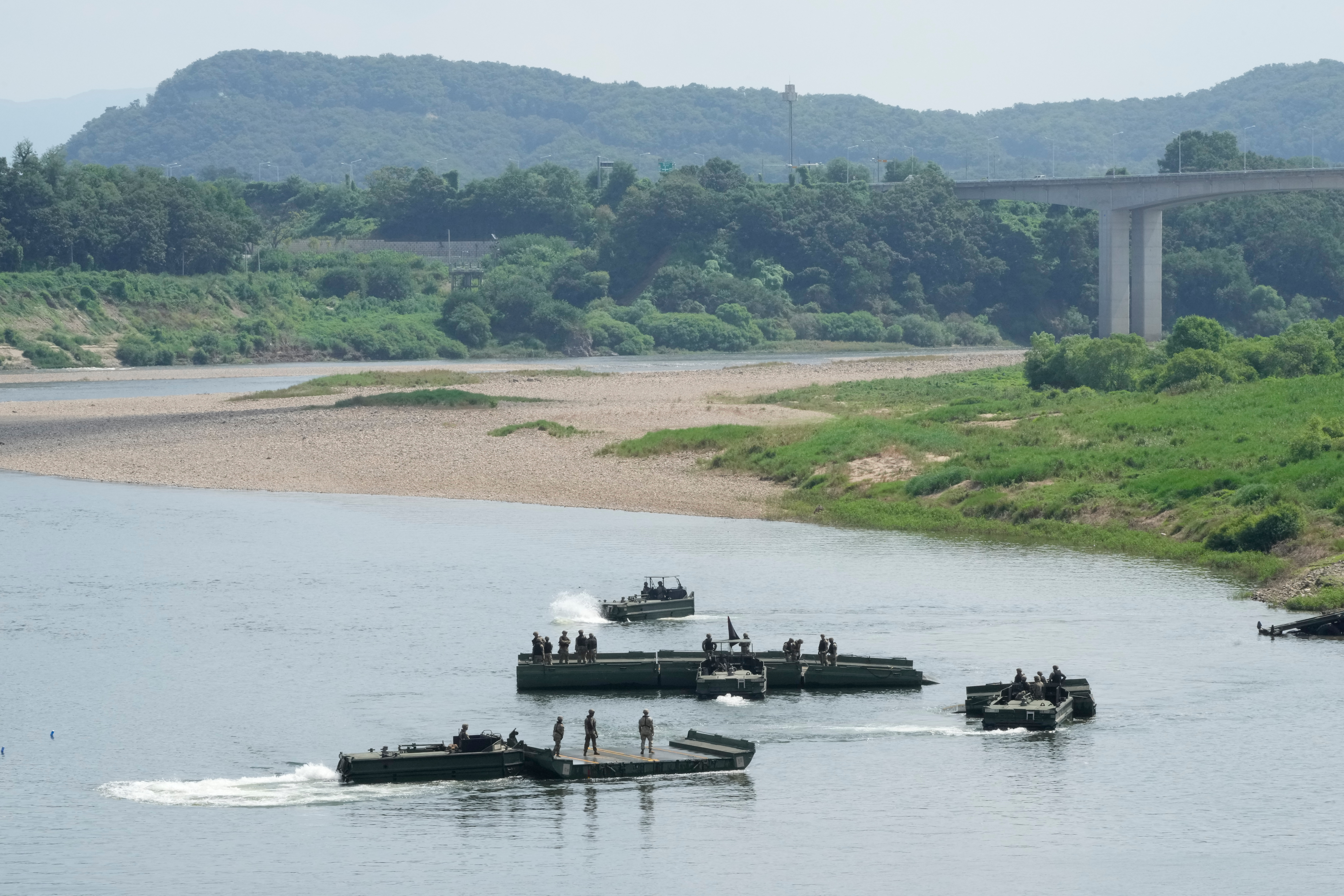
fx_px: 6122
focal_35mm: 164
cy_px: 448
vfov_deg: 8.4
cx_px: 672
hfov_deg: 12.5
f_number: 29
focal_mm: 164
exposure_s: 1/500
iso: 2000
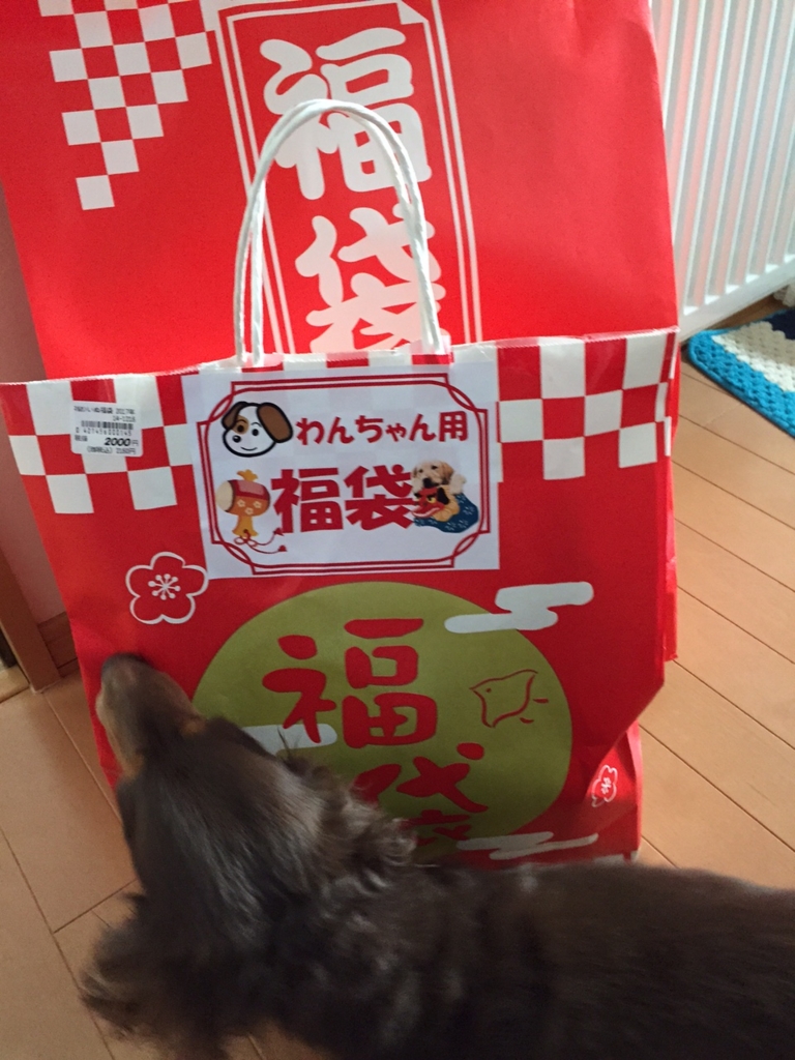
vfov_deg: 61.7
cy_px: 530
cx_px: 398
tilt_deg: -41.3
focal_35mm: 29
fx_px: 888
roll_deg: +0.6
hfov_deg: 48.2
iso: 200
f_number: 2.2
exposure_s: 1/30
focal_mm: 4.15
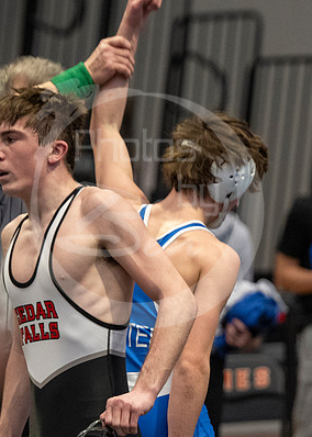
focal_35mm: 437
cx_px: 195
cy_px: 417
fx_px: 5425
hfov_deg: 3.3
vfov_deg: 4.6
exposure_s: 1/1000
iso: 3200
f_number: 2.8
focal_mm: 135
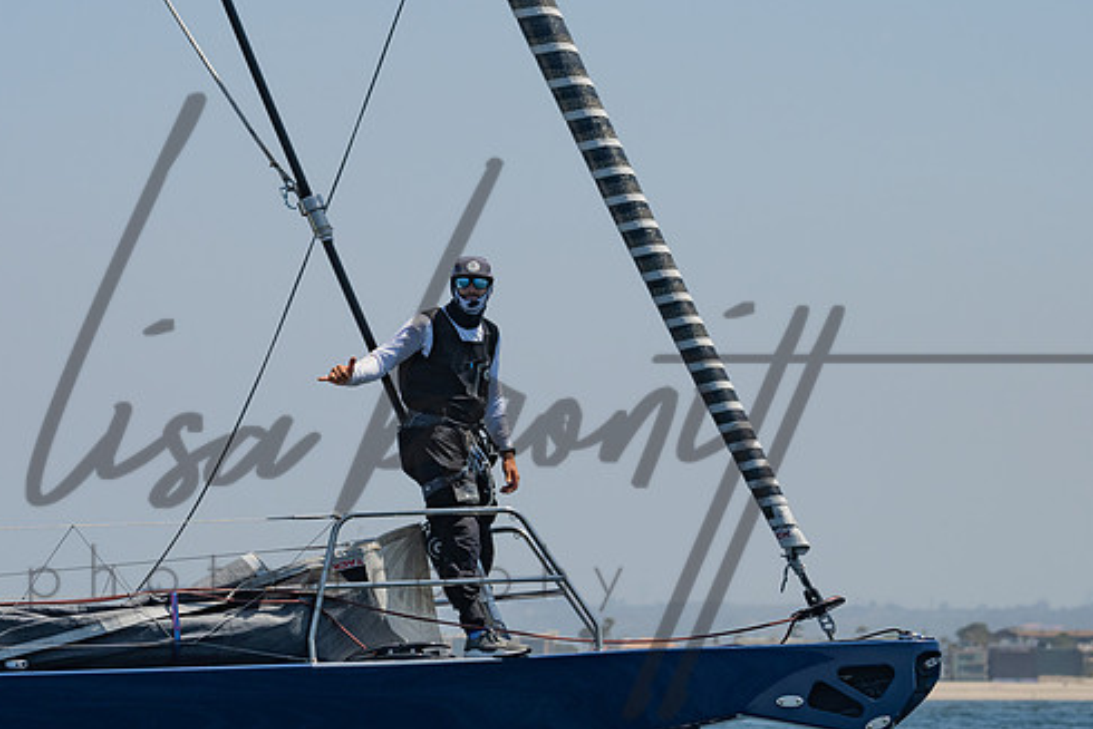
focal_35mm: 251
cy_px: 295
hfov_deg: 8.2
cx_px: 387
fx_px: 7622
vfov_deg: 5.5
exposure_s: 1/2000
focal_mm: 160
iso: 250
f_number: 6.3
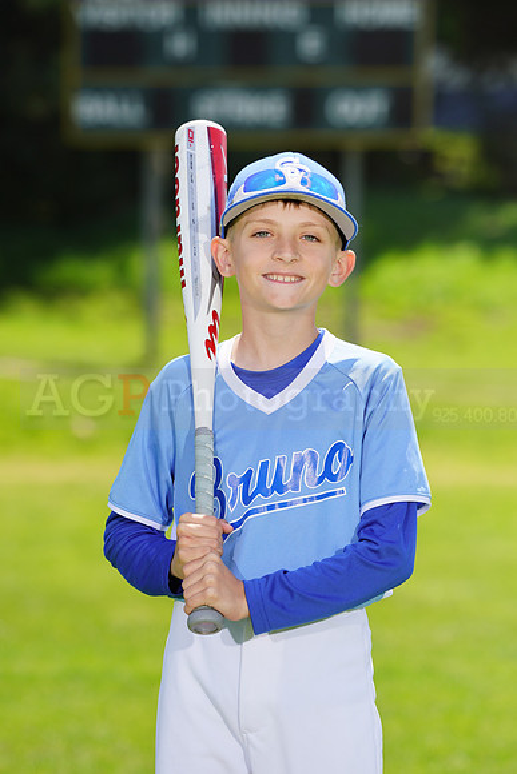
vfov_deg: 7.7
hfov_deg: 5.1
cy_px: 387
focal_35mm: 268
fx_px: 5769
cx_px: 258
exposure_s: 1/250
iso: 100
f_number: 8
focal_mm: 268
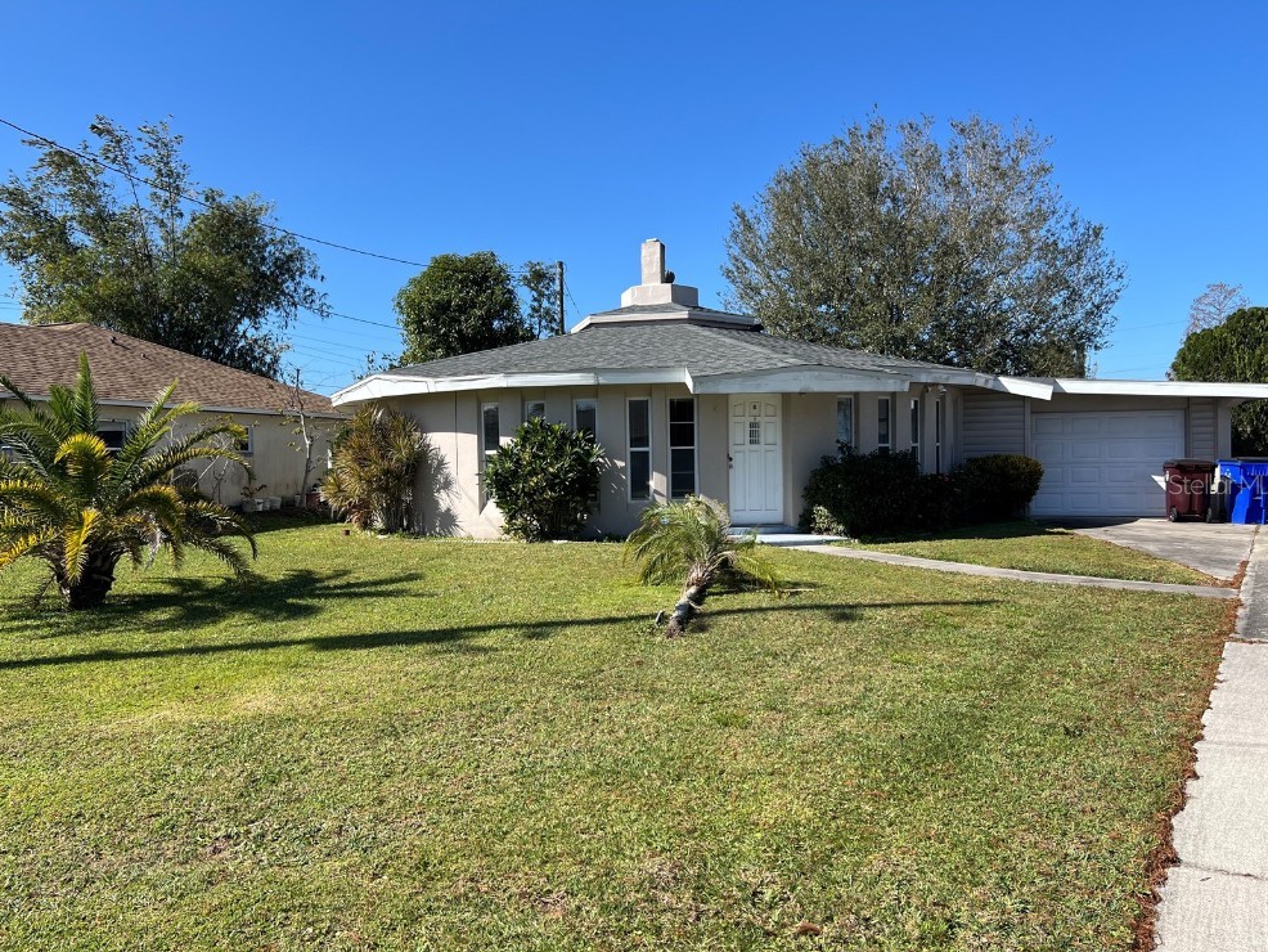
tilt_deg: -1.5
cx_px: 631
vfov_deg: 51.4
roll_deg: +0.9
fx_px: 989
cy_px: 484
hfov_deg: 65.3
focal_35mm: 27
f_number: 1.5
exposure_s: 1/2994
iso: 50
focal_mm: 5.7
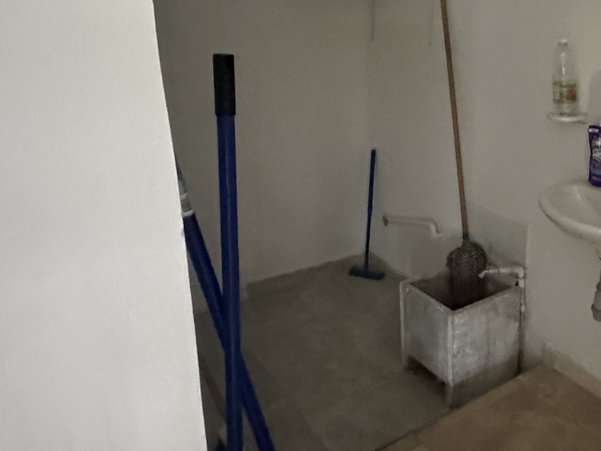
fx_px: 556
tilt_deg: -12.5
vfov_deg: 43.7
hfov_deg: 52.8
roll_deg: -0.2
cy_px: 159
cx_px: 488
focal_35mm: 32
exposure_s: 1/33
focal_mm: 2.22
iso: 1600
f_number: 2.2
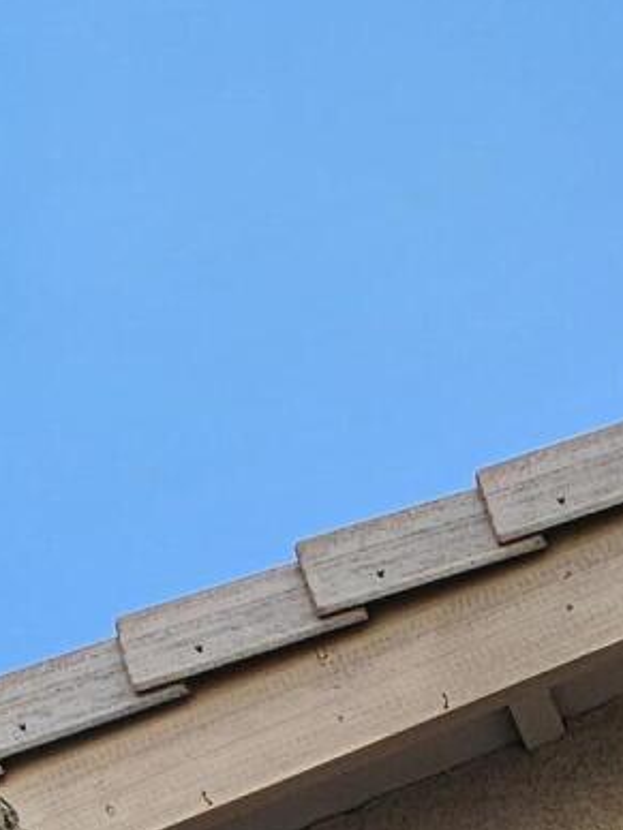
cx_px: 1083
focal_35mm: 67
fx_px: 1608
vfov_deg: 14.6
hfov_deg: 18.0
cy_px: 2058
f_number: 2.2
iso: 50
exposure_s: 1/445
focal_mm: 2.2
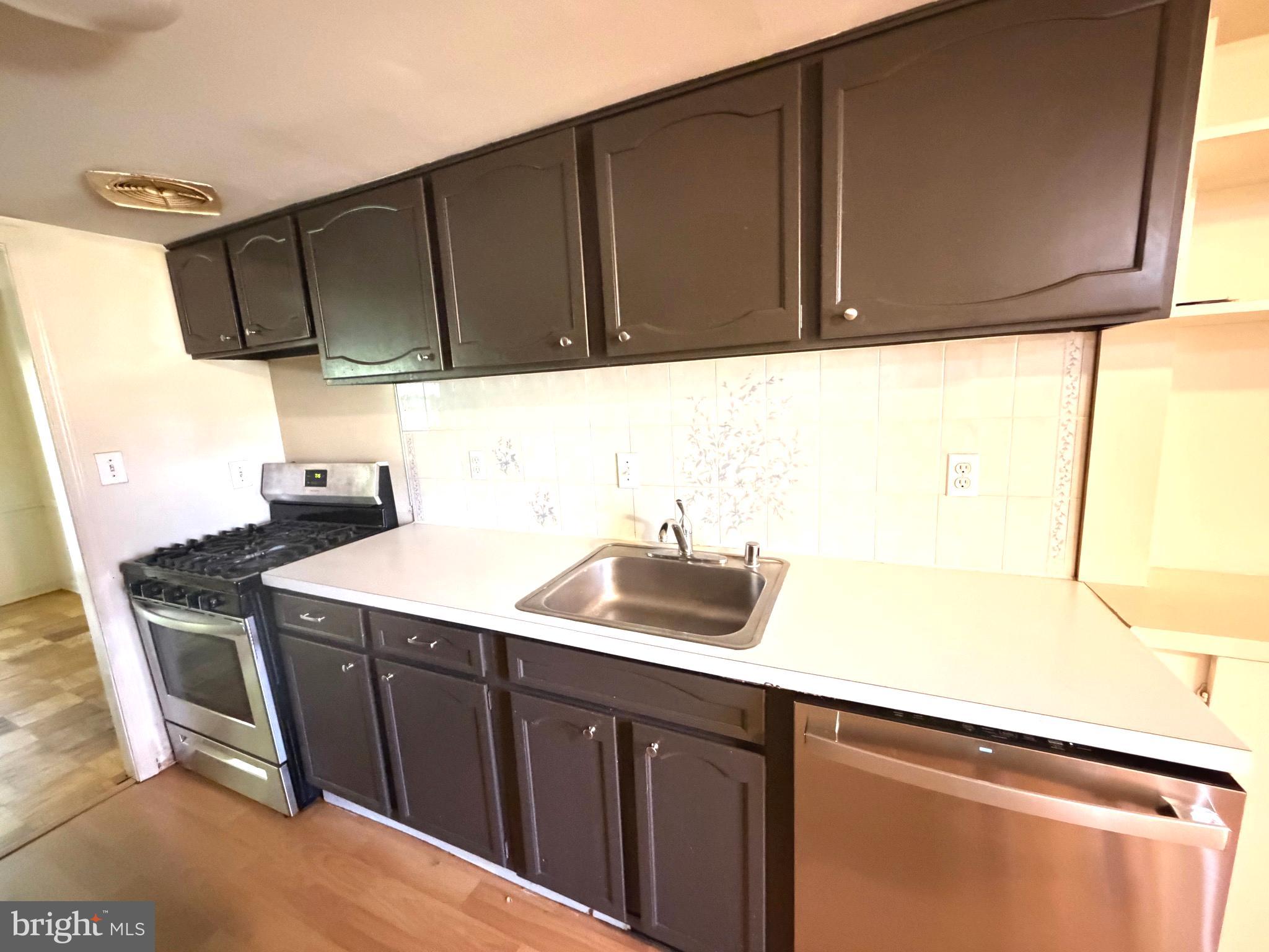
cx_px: 634
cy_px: 476
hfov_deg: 102.1
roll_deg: +3.2
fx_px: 513
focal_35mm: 14
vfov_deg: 85.7
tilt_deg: -9.6
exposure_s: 1/30
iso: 2000
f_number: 2.2
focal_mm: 2.22
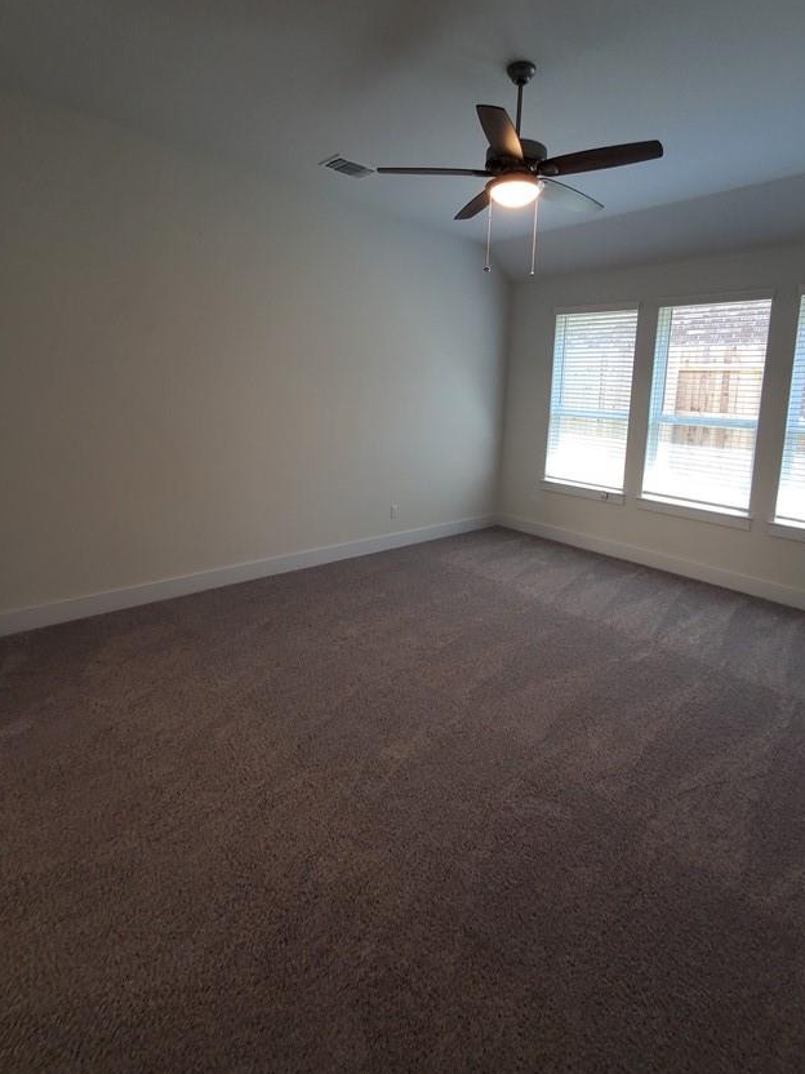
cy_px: 449
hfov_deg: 77.9
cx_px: 441
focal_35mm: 16
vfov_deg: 93.7
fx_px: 496
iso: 125
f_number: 2.2
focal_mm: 1.8
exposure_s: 1/60
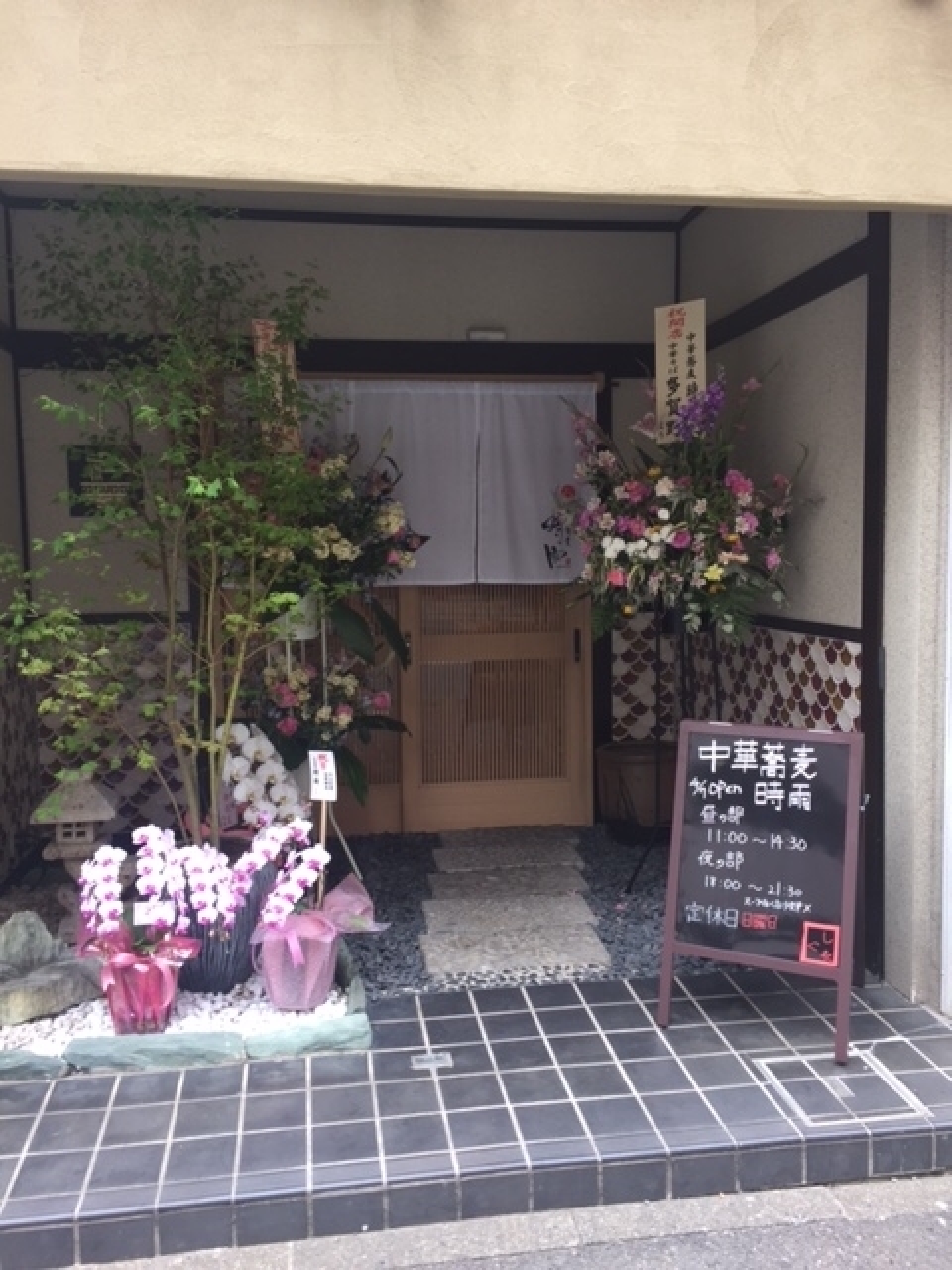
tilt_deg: -4.7
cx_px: 476
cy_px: 635
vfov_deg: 61.7
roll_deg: +0.3
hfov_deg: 48.2
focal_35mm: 29
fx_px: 1063
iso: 32
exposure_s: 1/60
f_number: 2.2
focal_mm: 4.15
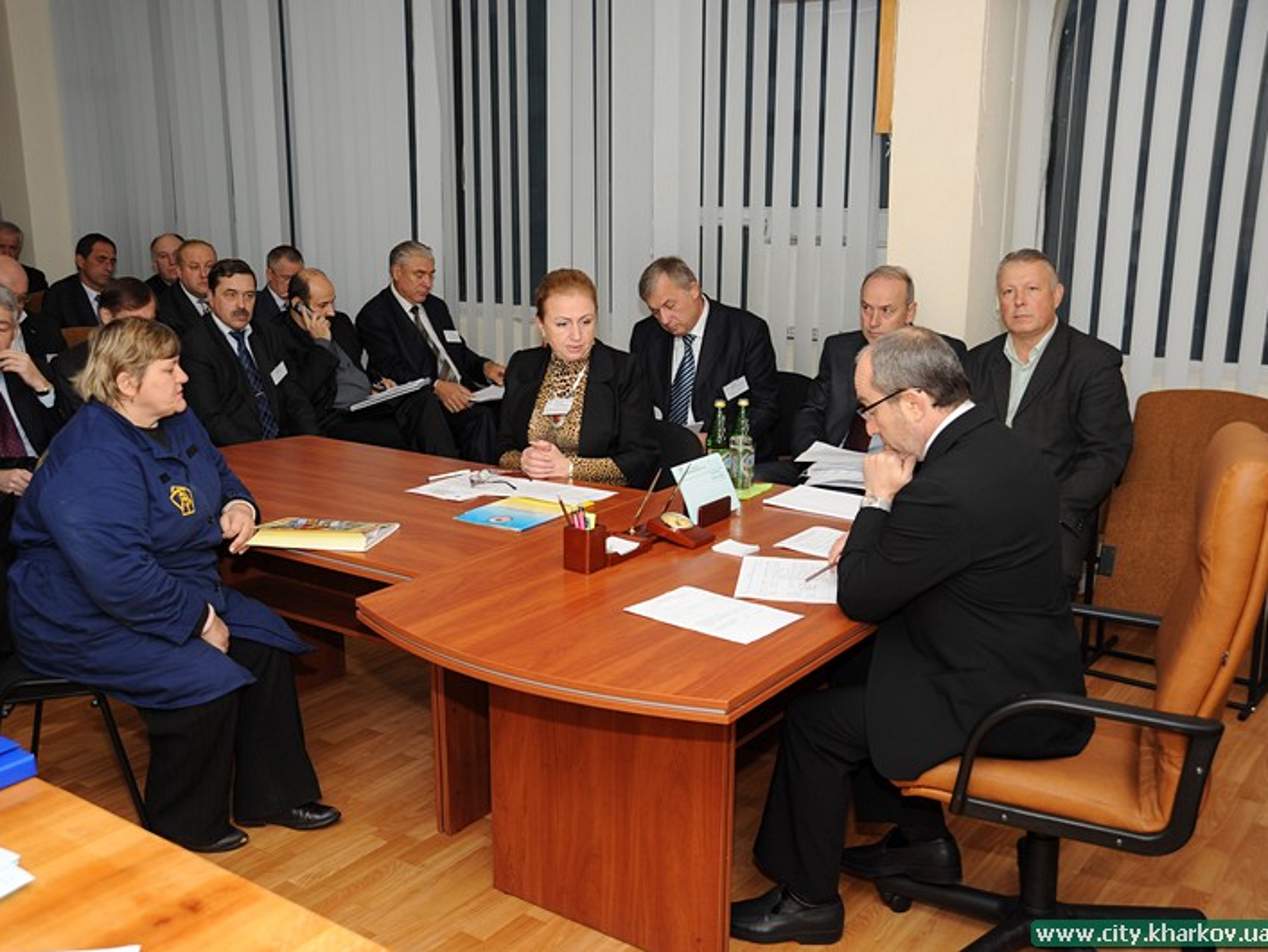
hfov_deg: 50.0
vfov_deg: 38.7
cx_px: 568
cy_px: 476
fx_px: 1356
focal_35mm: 37
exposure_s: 1/160
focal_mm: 34
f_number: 4
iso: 320
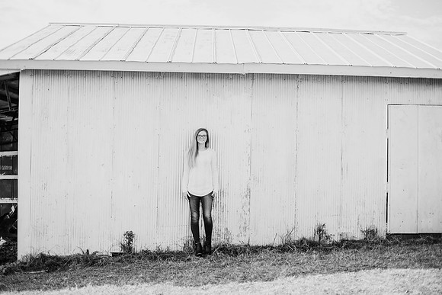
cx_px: 221
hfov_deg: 39.6
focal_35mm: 50
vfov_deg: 27.0
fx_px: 614
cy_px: 148
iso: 100
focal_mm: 50
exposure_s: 1/1250
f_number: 2
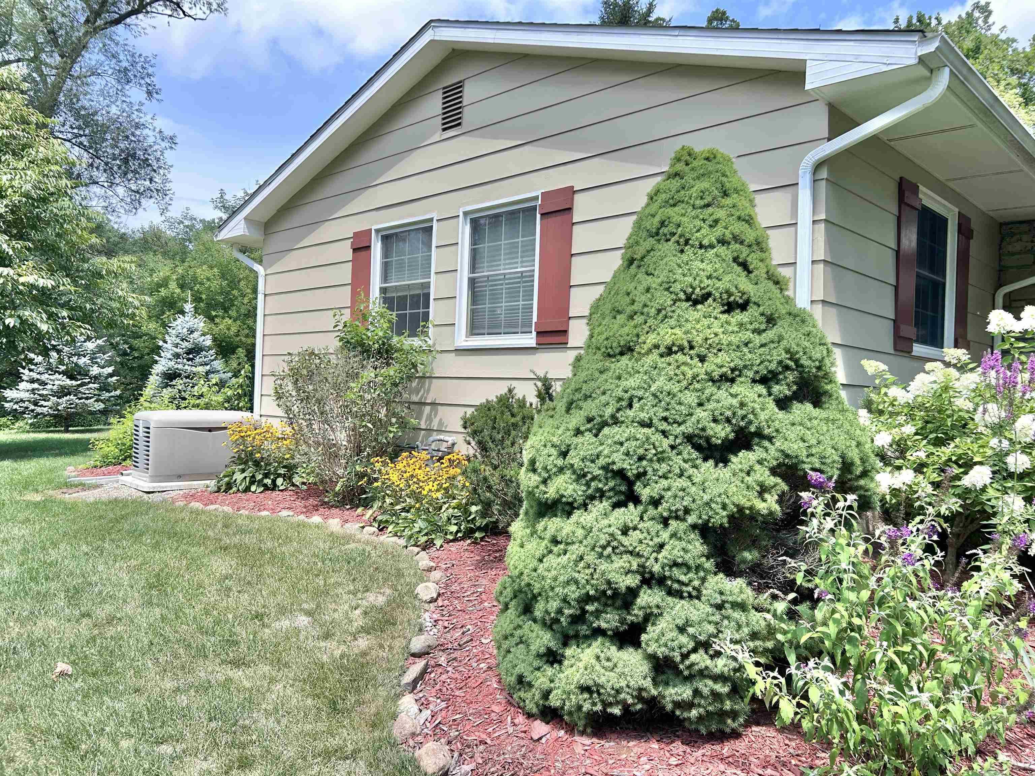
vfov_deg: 53.1
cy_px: 388
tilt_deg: +1.7
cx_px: 518
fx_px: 777
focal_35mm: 26
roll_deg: -2.1
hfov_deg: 67.3
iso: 50
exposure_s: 1/1511
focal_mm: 5.7
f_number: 1.5
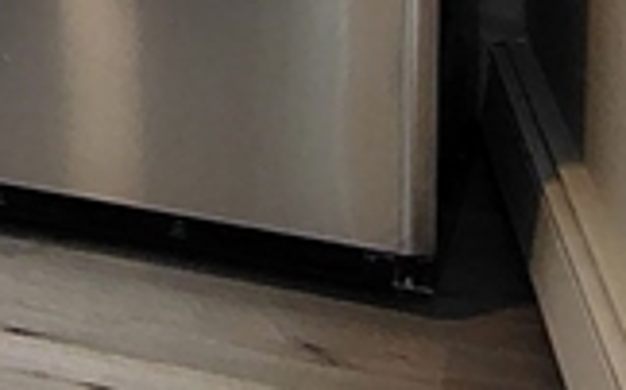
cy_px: -475
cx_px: -274
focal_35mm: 107
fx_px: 1824
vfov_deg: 10.8
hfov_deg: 17.7
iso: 348
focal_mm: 2.13
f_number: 2.2
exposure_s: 1/40
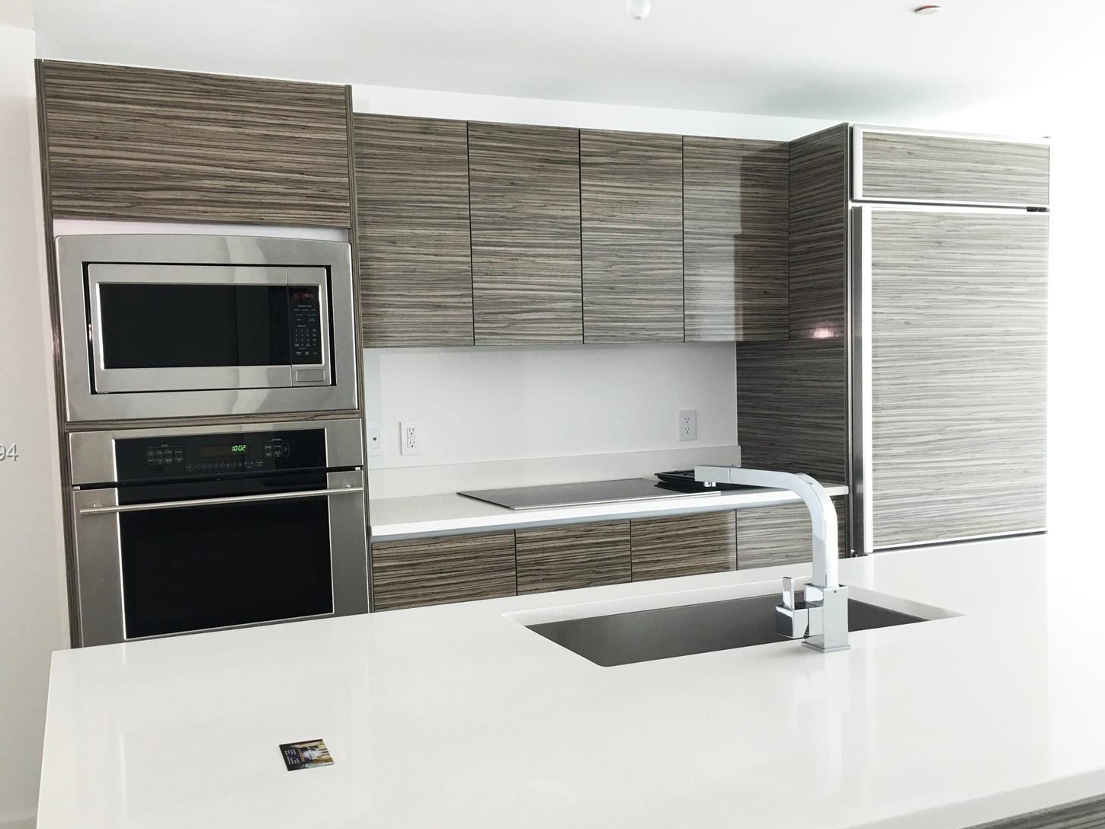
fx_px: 1022
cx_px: 511
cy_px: 453
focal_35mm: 32
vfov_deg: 44.1
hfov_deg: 56.7
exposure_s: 1/15
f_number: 2.2
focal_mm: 4.15
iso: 25
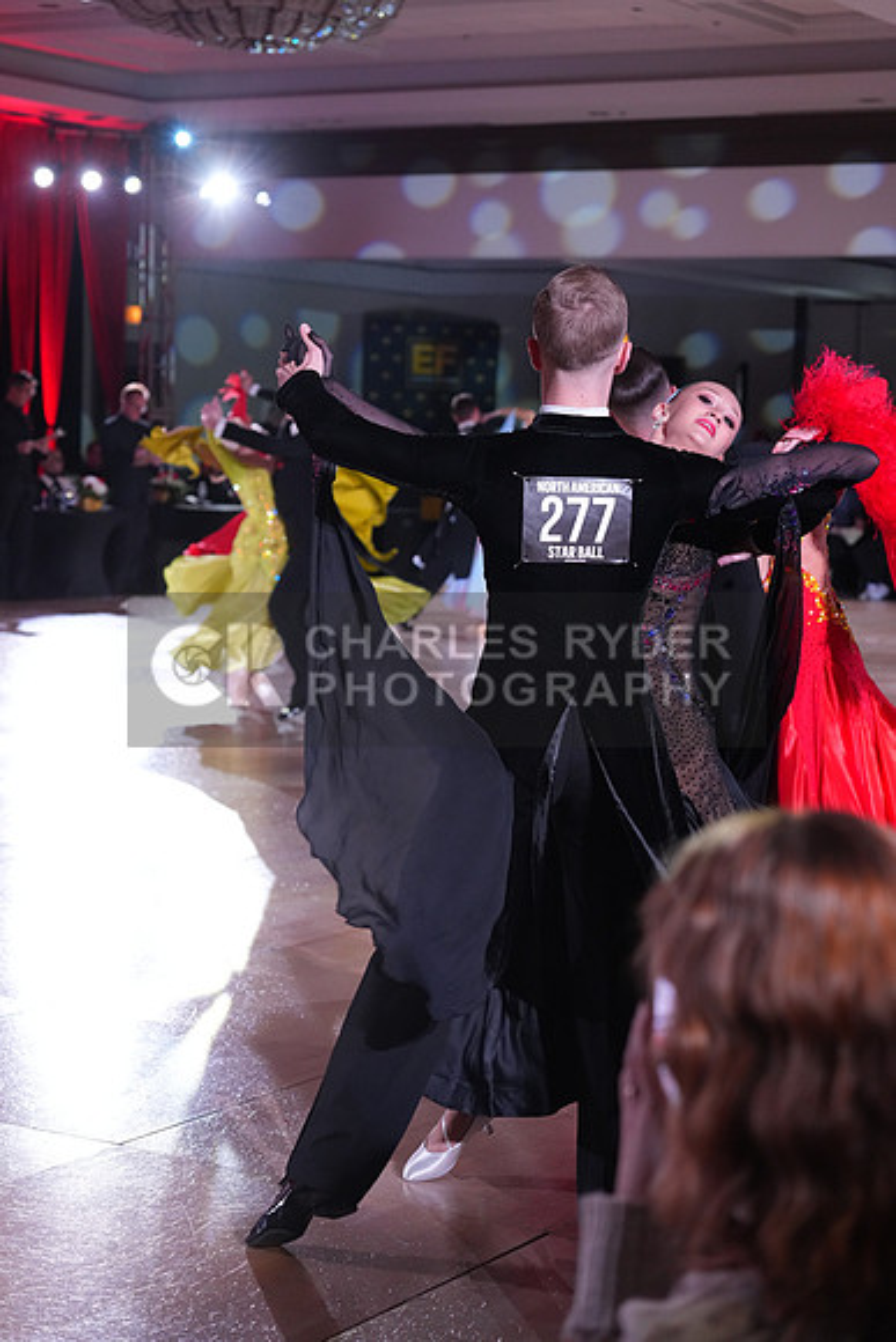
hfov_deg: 19.5
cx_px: 448
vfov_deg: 28.8
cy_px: 671
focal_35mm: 70
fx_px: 2612
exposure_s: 1/250
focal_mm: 70
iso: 3200
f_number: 4.5
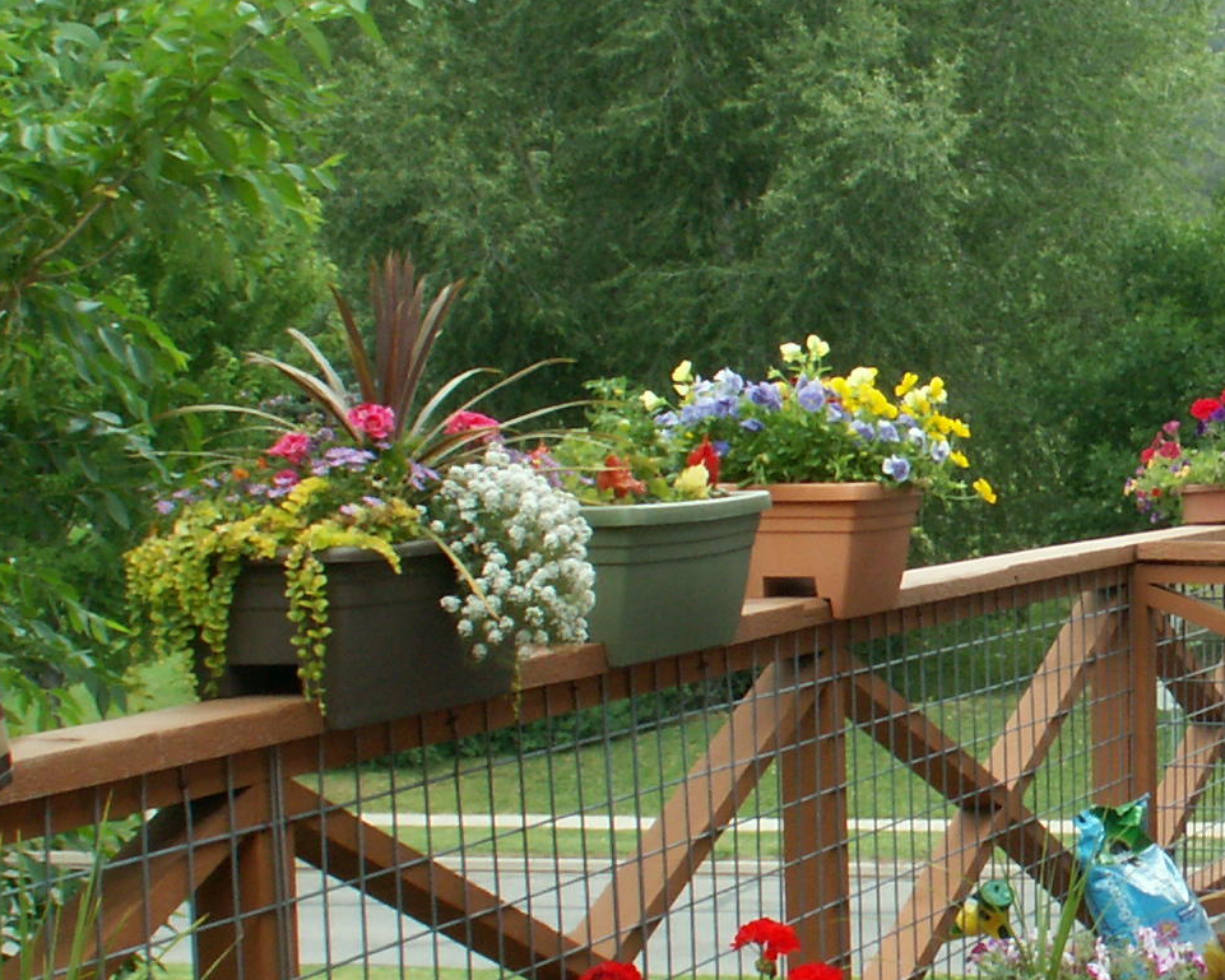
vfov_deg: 16.9
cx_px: 1372
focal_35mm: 91
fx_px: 3300
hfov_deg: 20.0
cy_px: 544
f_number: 7.1
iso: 50
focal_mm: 5.86
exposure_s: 1/30
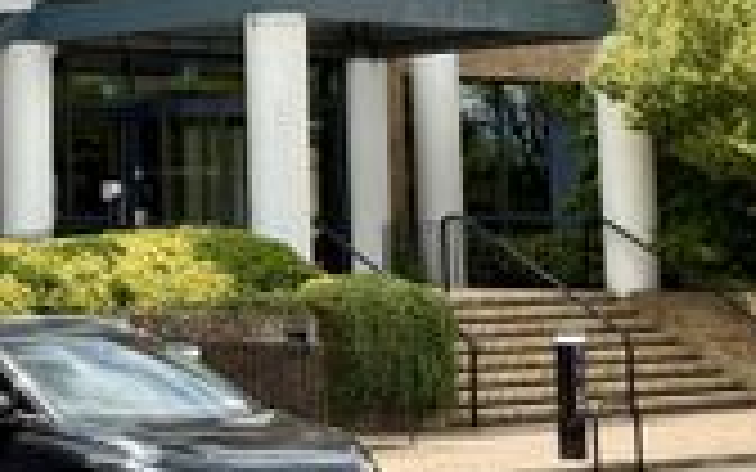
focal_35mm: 121
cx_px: 63
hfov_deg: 17.0
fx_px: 2493
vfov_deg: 10.6
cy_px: -121
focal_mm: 6.76
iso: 100
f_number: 1.78
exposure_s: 1/4878
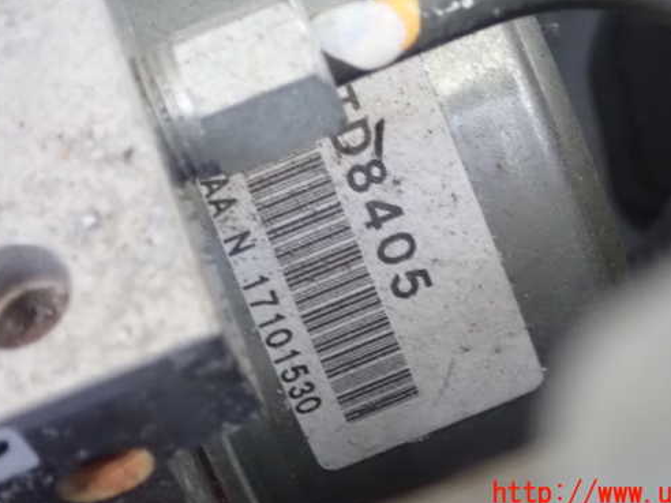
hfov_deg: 16.1
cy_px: 204
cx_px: 391
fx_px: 2365
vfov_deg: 12.1
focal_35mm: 122
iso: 1600
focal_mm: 18
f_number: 4.9
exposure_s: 1/20
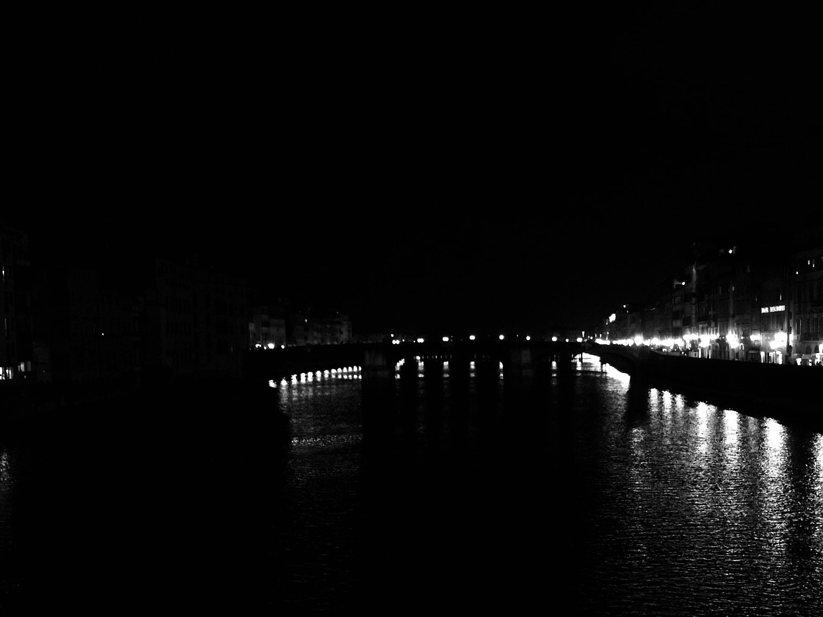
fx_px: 904
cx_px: 468
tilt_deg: -4.0
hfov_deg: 48.8
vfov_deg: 37.4
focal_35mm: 38
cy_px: 400
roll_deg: +0.0
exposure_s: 1/10
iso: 125
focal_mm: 4.15
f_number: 2.2
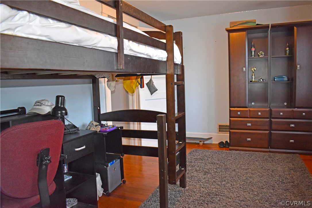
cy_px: 104
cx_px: 156
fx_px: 234
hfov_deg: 67.4
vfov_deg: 47.9
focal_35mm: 27
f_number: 3.5
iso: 1400
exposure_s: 1/60
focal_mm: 18
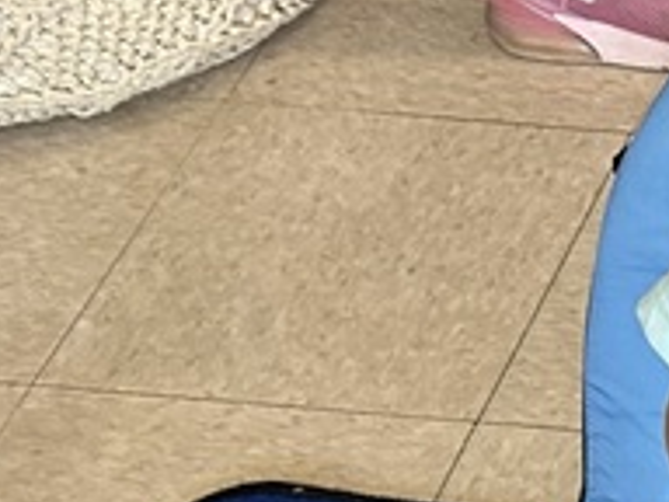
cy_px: 997
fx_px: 2686
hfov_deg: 11.3
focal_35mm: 139
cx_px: 1700
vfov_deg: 9.9
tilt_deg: -53.8
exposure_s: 1/60
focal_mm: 5.7
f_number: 1.5
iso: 125
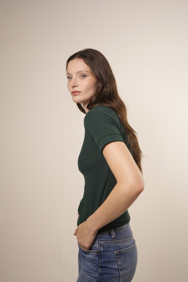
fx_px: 392
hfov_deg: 27.0
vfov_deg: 39.6
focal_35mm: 50
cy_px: 141
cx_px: 94
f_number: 3.5
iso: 640
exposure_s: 1/125
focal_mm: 50
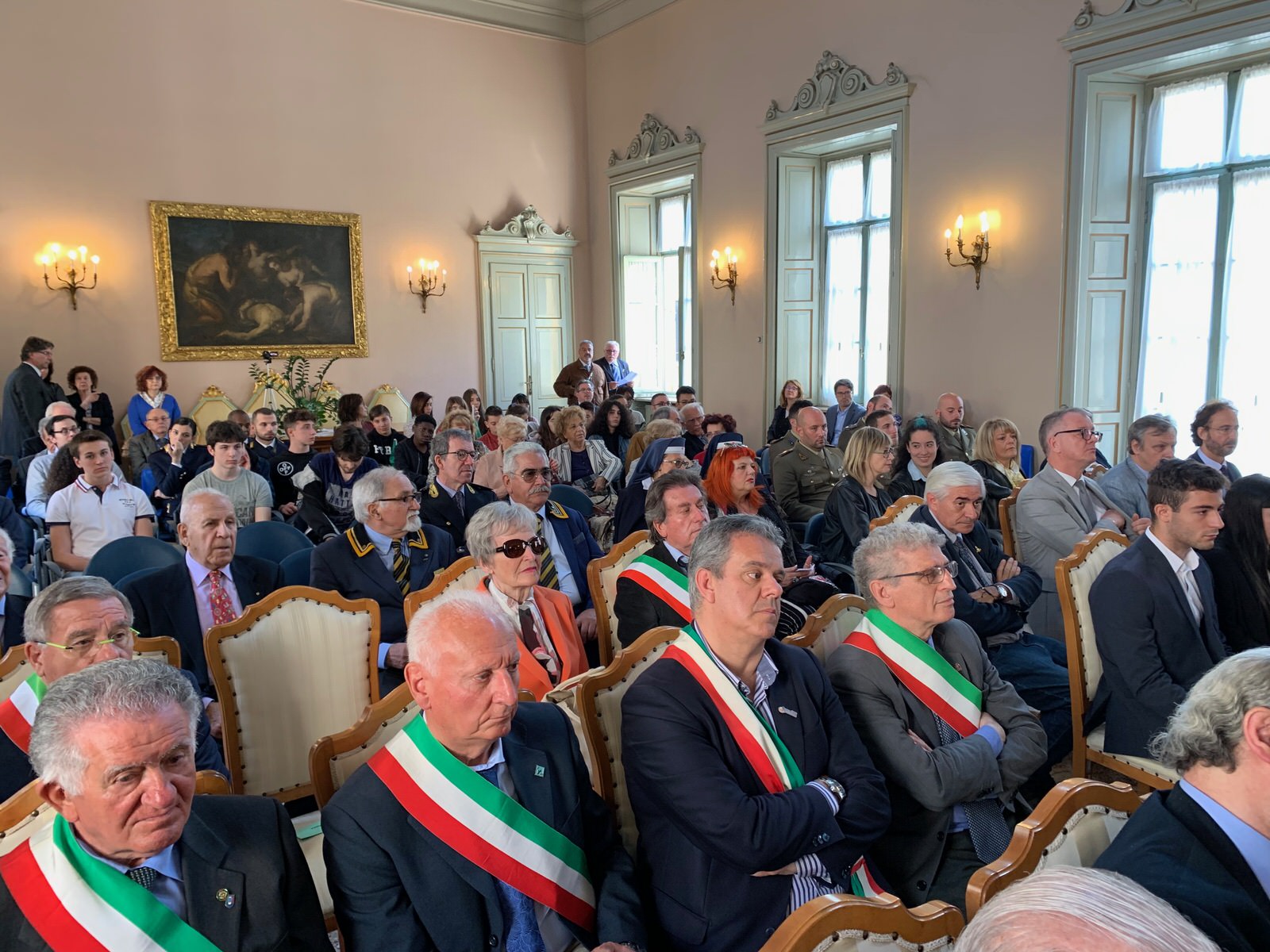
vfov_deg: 53.1
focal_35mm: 26
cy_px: 476
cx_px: 635
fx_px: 954
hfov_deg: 67.3
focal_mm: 4.25
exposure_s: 1/50
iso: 100
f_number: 1.8
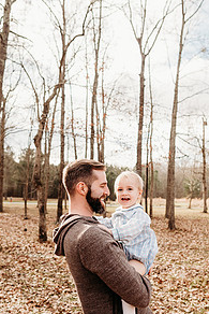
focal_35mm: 37
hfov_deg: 35.9
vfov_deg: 51.8
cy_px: 173
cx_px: 120
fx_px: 322
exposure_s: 1/500
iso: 100
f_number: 3.2
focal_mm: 24
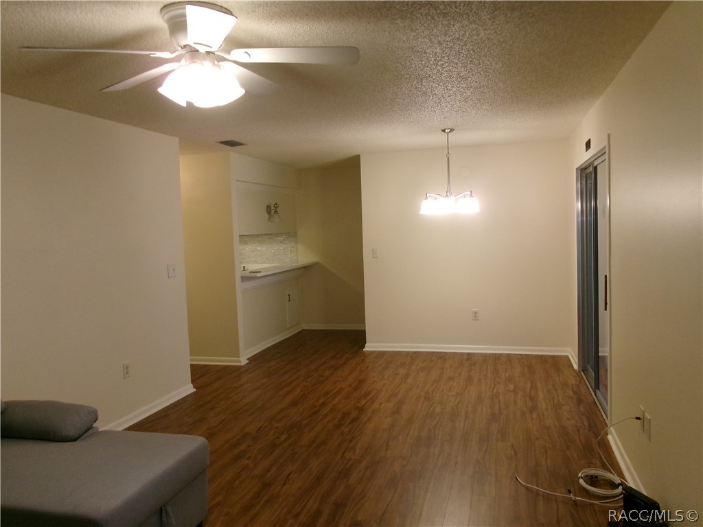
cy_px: 264
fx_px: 569
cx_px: 352
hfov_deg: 63.4
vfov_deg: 49.7
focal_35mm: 28
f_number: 3.9
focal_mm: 5.1
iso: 313
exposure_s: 1/34
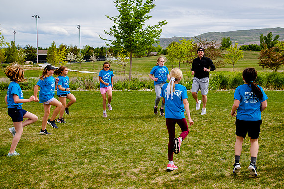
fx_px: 416
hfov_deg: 37.6
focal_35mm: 53
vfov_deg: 25.6
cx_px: 166
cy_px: 84
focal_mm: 44
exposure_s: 1/400
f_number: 9
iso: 200
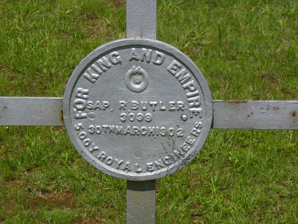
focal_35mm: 133
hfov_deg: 14.8
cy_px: 112
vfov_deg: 11.1
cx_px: 149
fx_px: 1145
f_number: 6.3
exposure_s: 1/400
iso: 64
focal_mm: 23.6
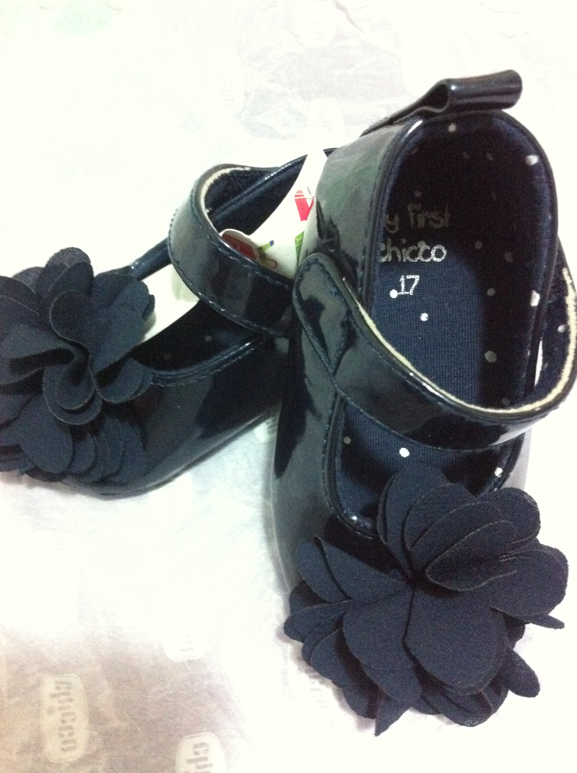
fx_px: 780
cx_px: 288
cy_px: 386
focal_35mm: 35
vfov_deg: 52.7
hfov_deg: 40.6
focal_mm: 3.85
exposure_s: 1/17
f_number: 2.8
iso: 1000
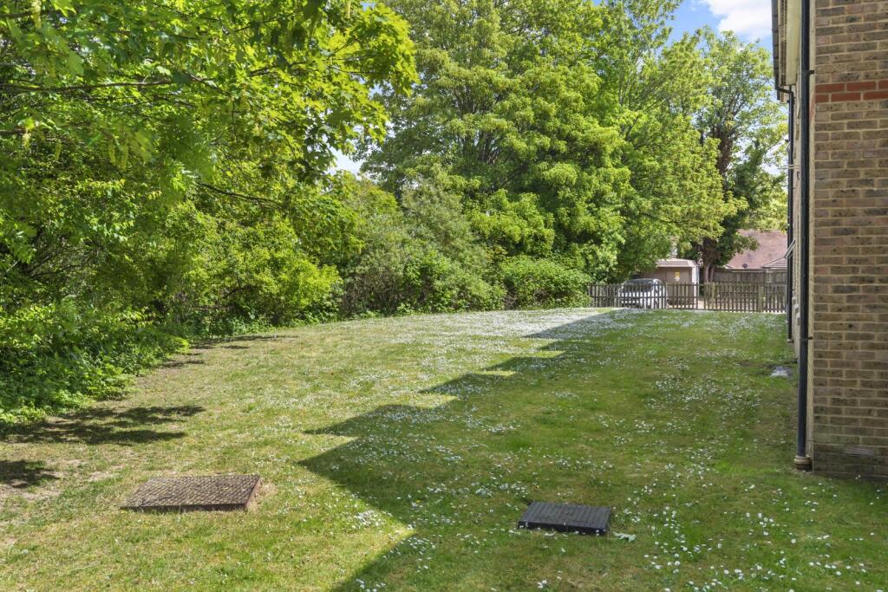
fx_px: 863
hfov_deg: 54.4
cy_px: 296
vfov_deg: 37.9
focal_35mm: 35
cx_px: 444
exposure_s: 1/320
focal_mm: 35
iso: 320
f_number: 7.1
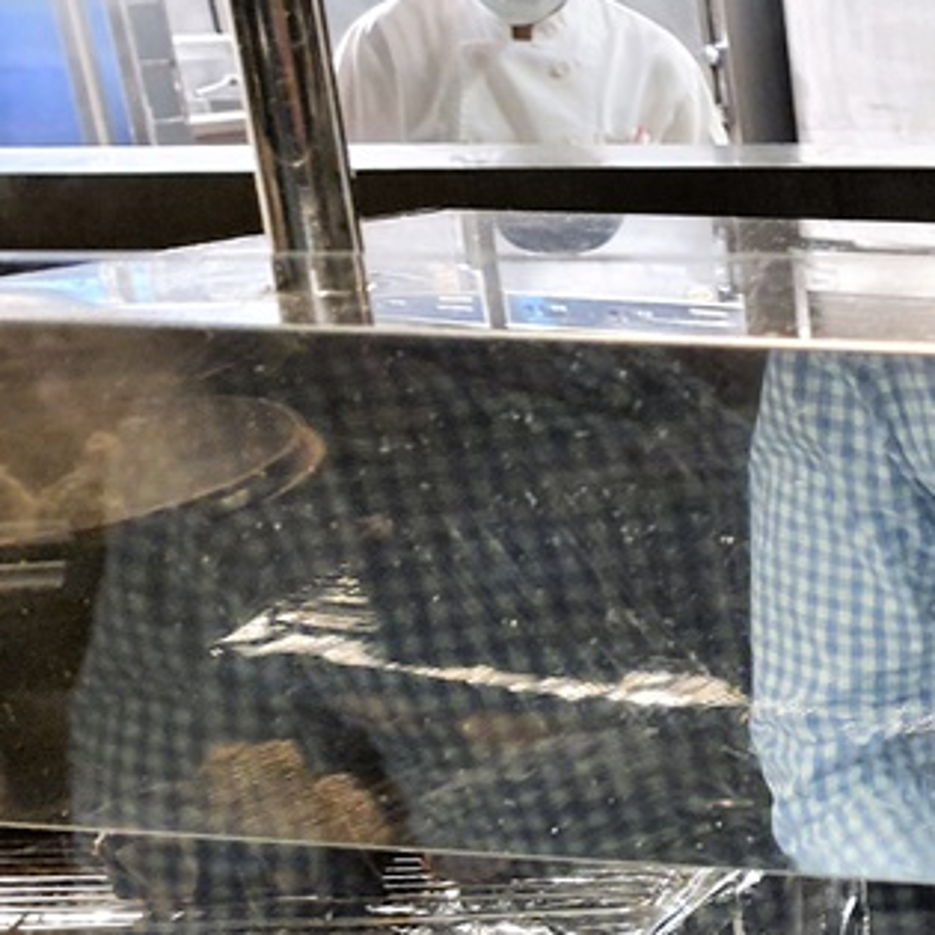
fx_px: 2231
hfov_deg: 20.0
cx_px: 1457
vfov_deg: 22.7
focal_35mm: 73
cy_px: 953
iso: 250
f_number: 1.7
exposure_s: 1/40
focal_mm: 4.32
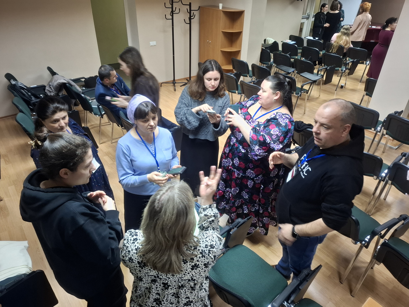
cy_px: 154
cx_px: 204
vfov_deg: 58.9
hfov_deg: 73.9
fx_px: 272
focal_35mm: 23
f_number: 1.8
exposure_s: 1/33
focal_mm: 5.54
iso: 320
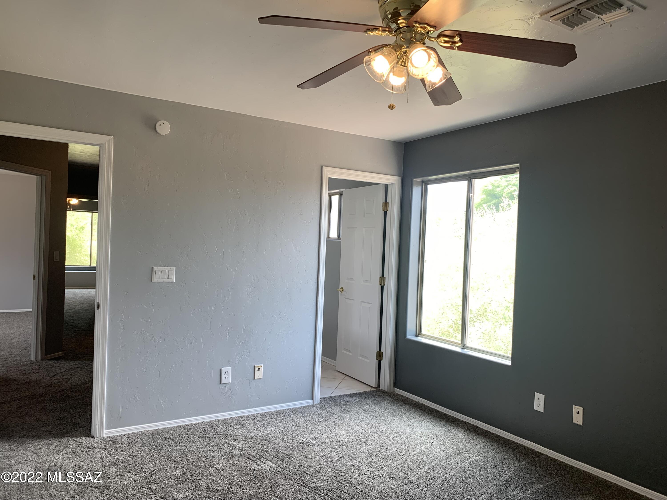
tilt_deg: -2.6
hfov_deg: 67.3
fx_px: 501
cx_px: 334
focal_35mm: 26
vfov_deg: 53.1
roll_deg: -1.4
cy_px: 250
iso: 32
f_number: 1.8
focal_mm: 4.25
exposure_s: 1/120
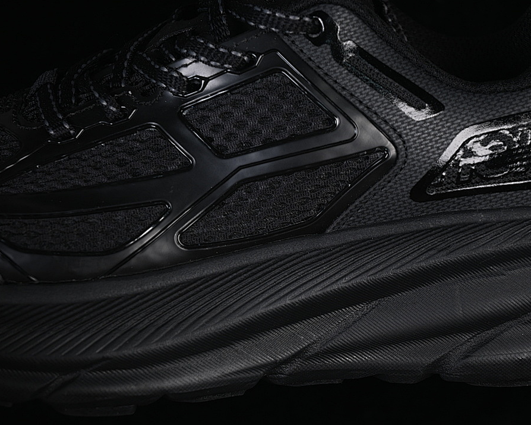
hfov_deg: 22.5
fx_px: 1336
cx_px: 309
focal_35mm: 85
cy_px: 212
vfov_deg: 18.1
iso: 160
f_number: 6.3
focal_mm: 50
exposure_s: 1/50
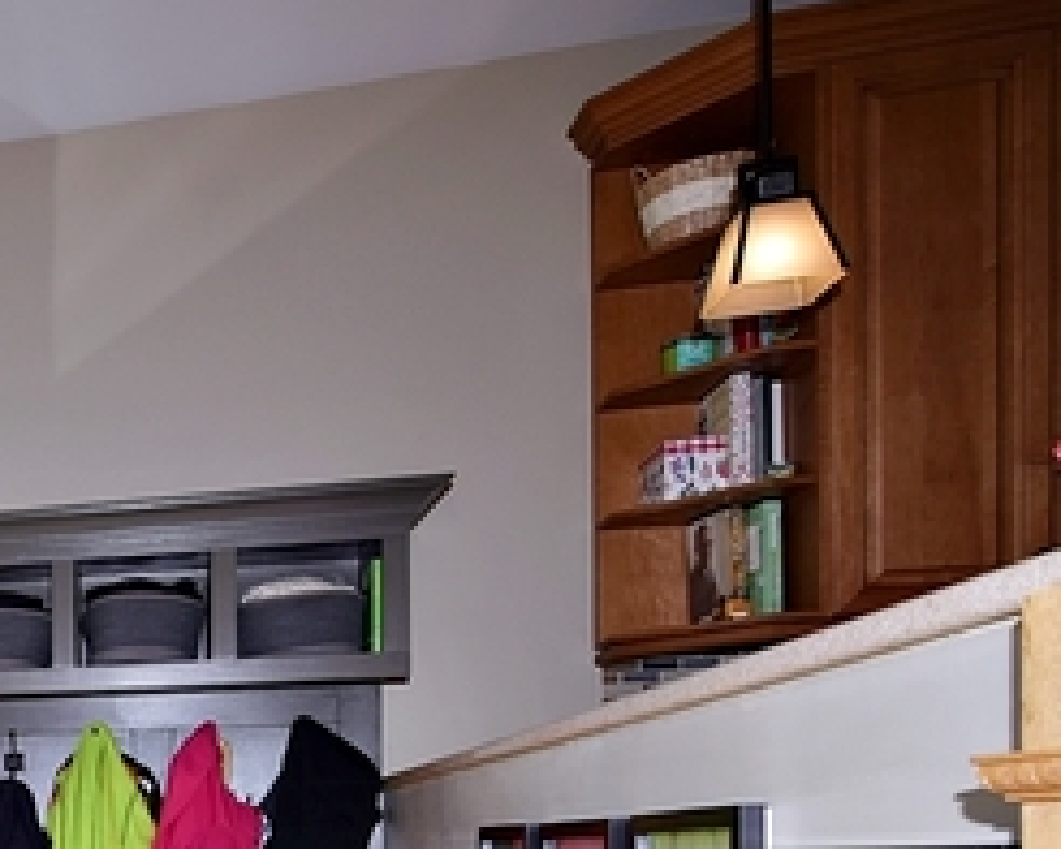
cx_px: -280
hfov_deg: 34.2
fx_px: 1263
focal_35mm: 40
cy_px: 873
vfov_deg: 33.6
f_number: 5.6
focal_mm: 11
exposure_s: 1/125
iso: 100
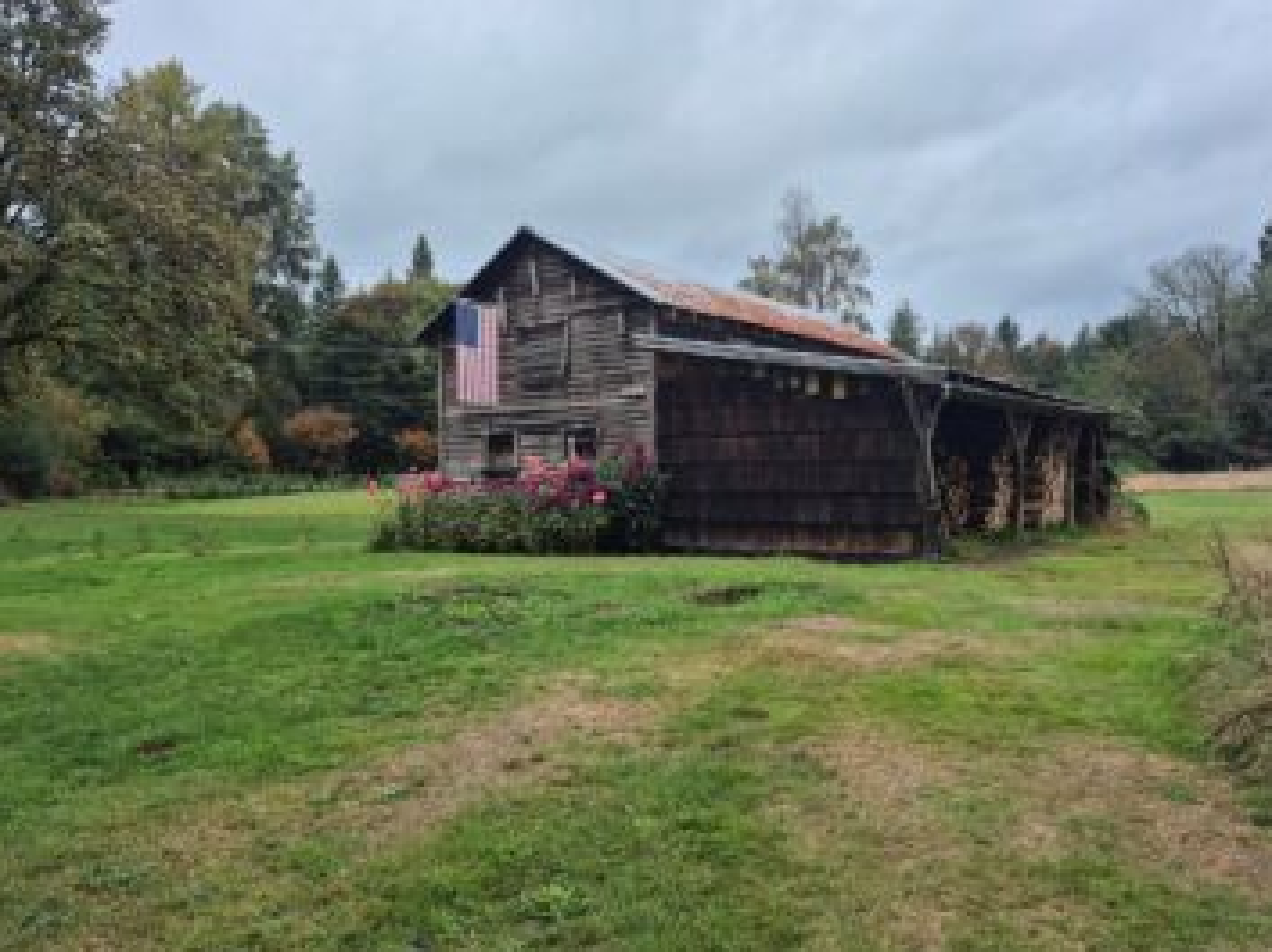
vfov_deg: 53.0
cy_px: 478
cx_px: 683
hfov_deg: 67.3
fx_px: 955
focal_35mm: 26
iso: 25
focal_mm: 5.4
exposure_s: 1/732
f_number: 1.8
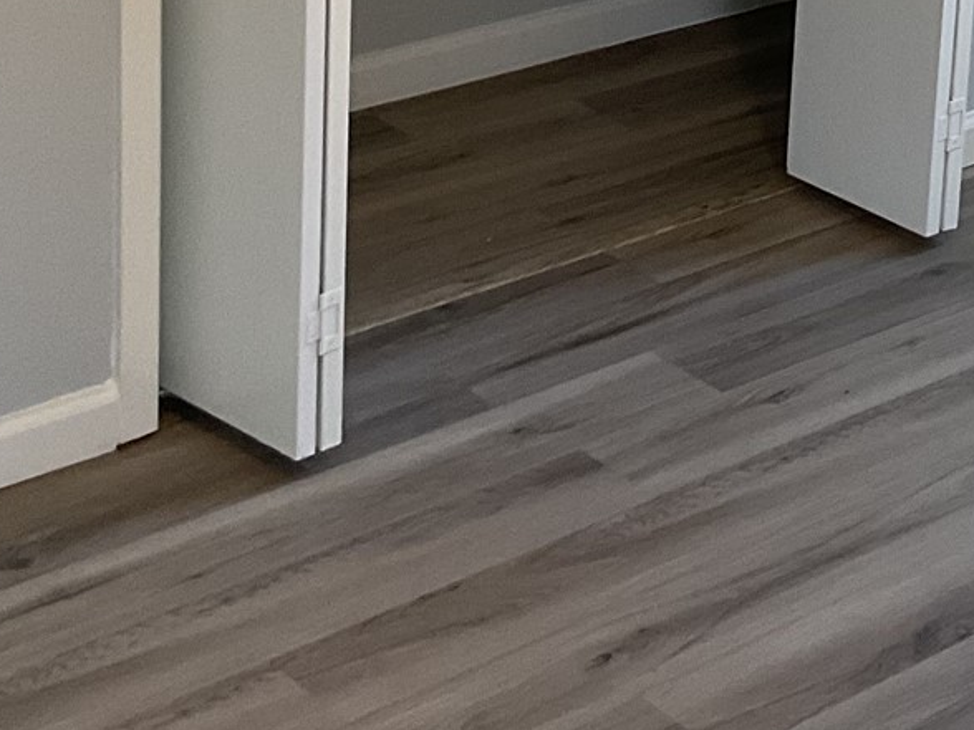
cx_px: 982
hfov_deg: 18.9
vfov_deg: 14.0
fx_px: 2842
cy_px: -257
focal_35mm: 101
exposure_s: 1/60
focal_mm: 3
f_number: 1.8
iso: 100
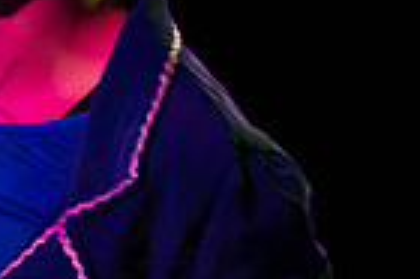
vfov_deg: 1.7
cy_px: 52
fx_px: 9649
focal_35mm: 828
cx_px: -96
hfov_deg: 2.5
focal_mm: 200
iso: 1250
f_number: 5
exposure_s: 1/60
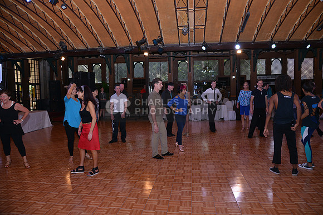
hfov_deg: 73.7
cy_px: 108
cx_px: 162
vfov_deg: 53.2
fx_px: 215
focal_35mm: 24
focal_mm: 24
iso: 800
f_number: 5.6
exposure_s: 1/250
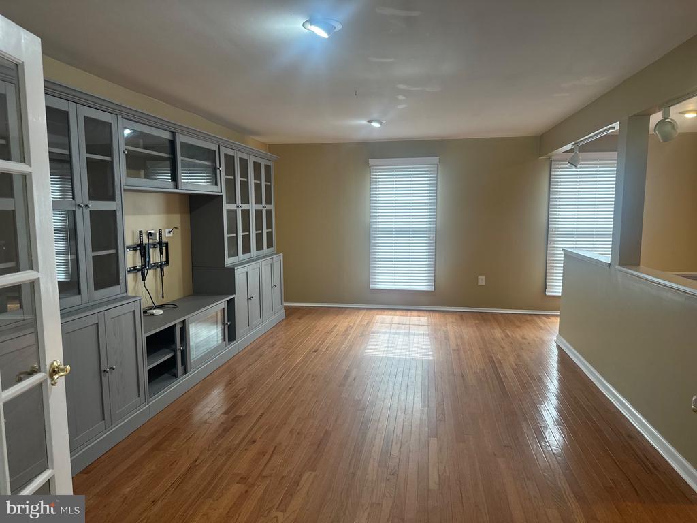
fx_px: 483
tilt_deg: -5.3
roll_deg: -0.4
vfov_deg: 56.8
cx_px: 348
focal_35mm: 24
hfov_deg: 71.6
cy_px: 262
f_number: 1.78
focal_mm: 6.86
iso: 200
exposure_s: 1/120
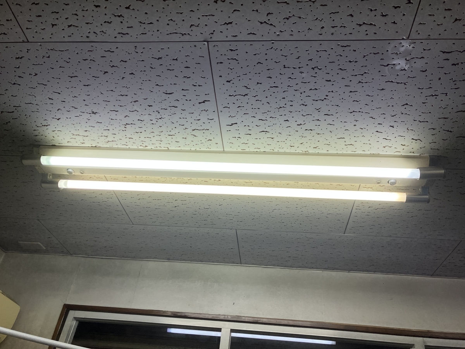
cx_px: 232
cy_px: 174
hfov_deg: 63.4
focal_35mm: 28
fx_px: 376
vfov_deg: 49.7
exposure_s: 1/100
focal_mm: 3.99
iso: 40
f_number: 1.8
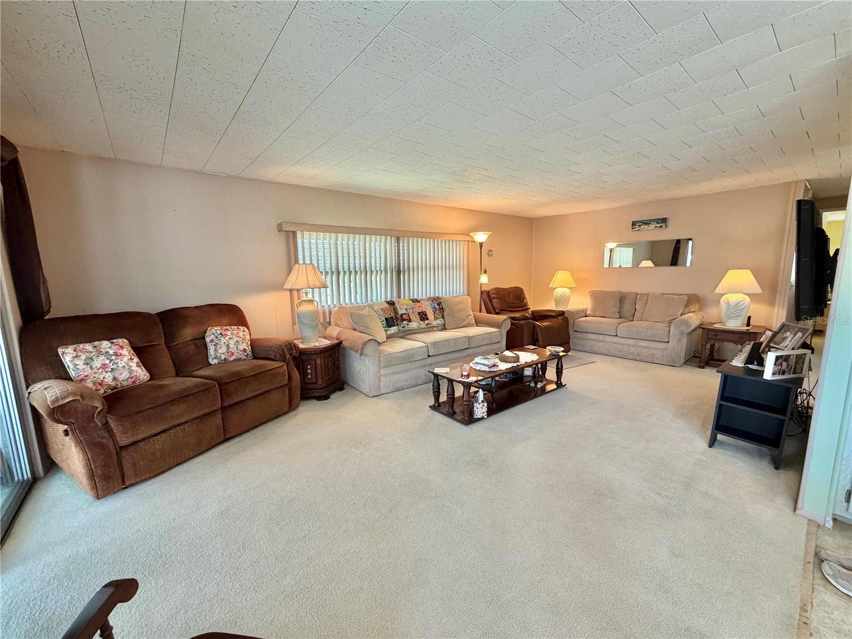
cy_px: 320
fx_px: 345
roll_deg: +1.2
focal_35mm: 14
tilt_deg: -8.2
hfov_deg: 102.1
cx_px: 426
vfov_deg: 85.7
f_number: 2.2
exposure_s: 1/120
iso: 200
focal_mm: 2.22
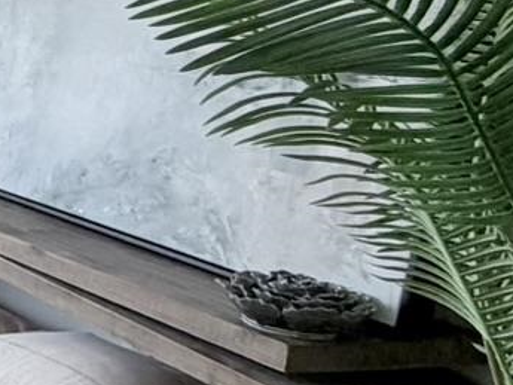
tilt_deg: -7.0
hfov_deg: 13.6
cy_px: 13
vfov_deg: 17.4
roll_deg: +0.3
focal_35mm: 83
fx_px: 1230
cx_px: -824
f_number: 2.2
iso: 80
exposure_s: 1/120
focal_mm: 2.22
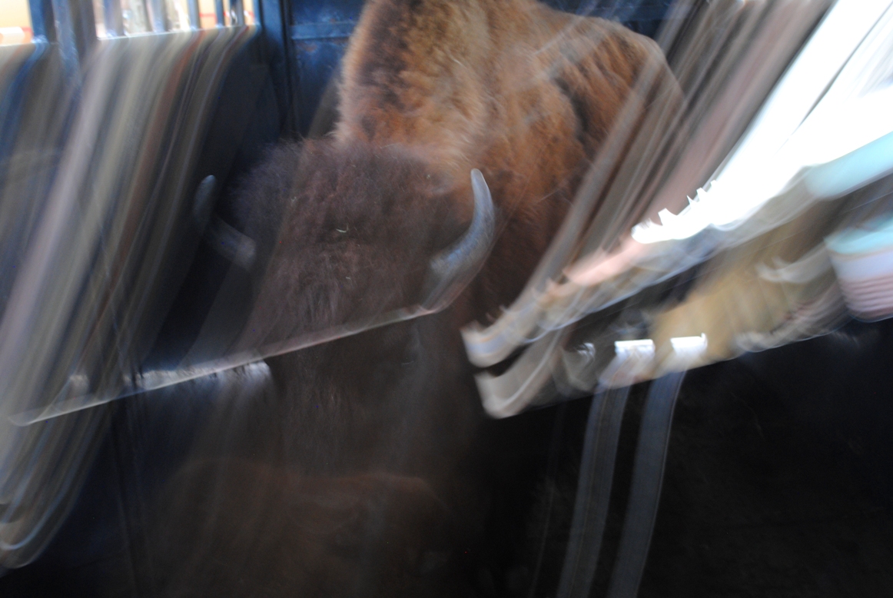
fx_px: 1043
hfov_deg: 46.3
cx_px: 446
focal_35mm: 42
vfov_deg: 32.0
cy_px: 299
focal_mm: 28
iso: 400
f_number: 4.5
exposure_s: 1/2
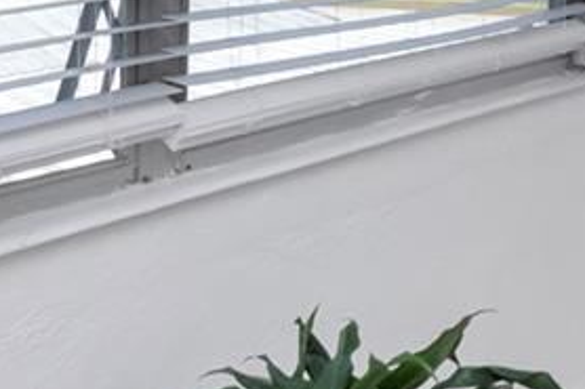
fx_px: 1541
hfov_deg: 19.9
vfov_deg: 13.6
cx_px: 734
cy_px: -175
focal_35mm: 95
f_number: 14
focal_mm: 11
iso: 500
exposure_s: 1/200
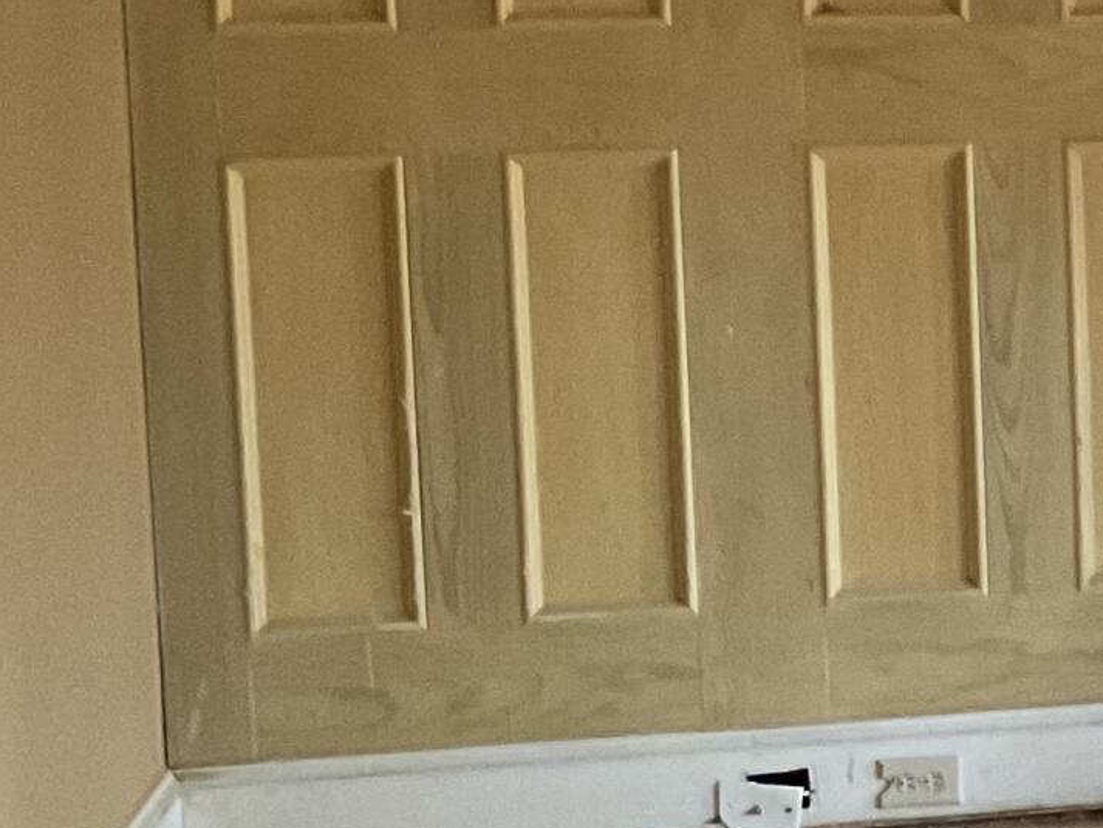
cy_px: 350
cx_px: 2170
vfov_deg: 12.1
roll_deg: +0.1
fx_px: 3888
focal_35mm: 122
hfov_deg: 13.8
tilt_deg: -6.5
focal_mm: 3
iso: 200
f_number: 1.8
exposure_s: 1/60
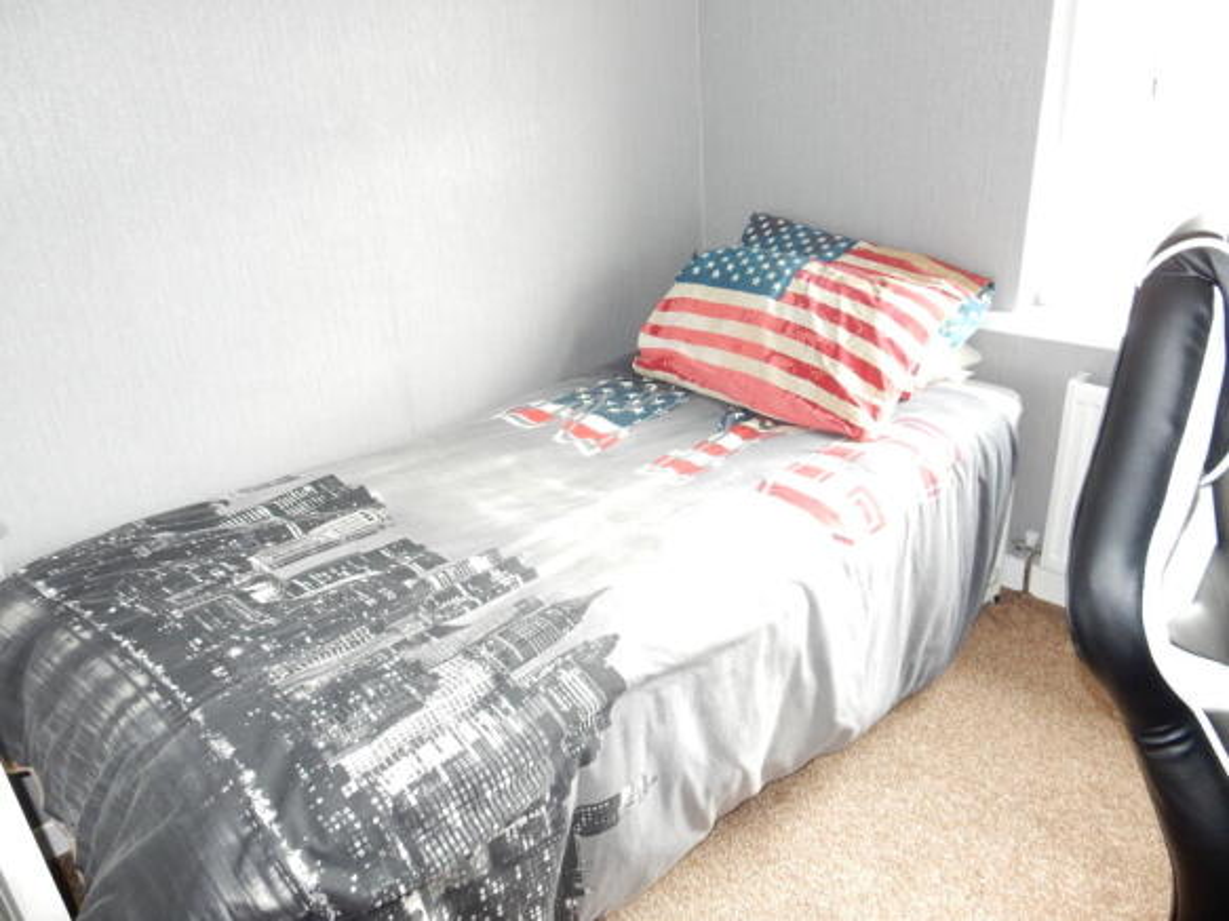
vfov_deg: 54.9
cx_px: 614
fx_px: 887
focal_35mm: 25
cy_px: 460
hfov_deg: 69.4
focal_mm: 4.5
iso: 250
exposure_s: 1/30
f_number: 3.7
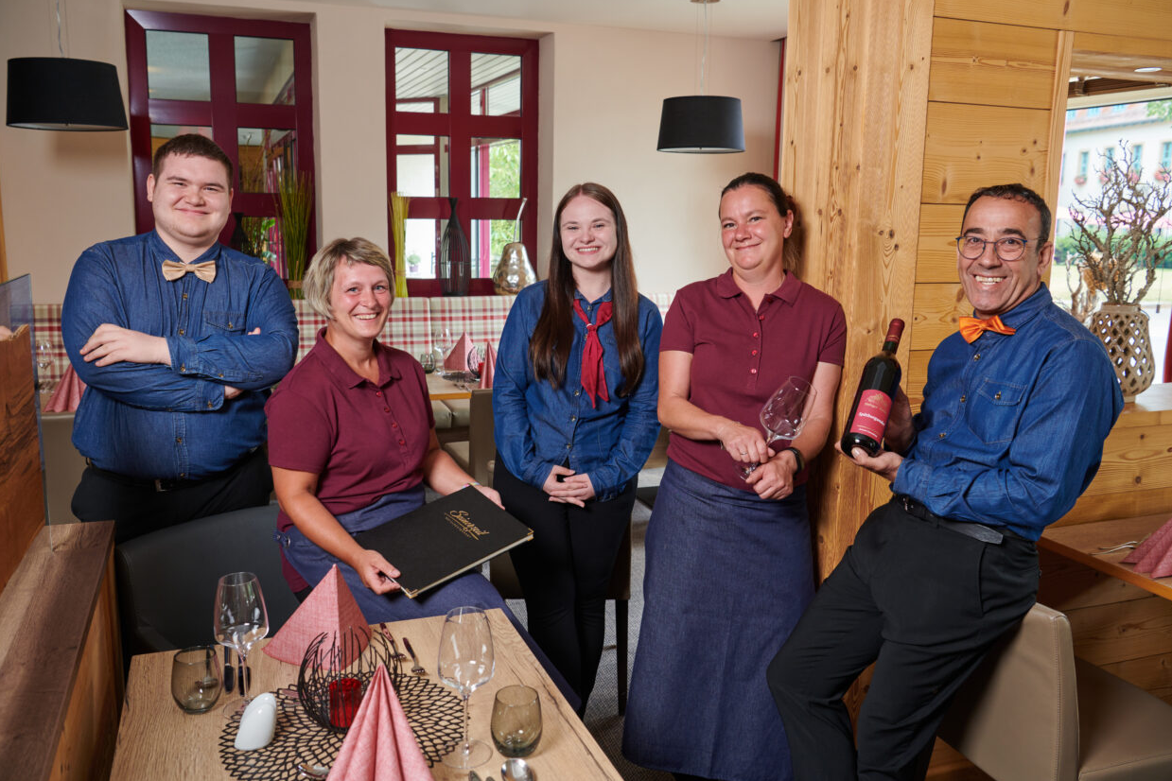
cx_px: 588
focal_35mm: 31
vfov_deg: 42.3
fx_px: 1009
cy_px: 384
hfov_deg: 60.3
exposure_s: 1/30
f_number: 5.6
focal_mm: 30
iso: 200
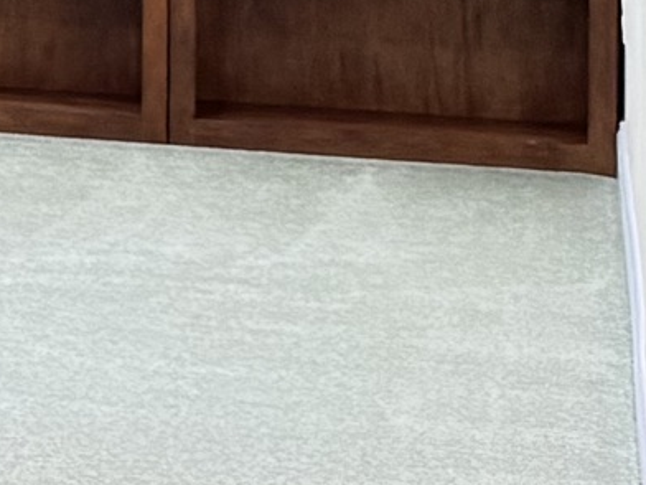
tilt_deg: -0.8
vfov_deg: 7.7
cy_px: -355
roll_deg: +0.8
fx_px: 3508
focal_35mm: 188
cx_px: -1640
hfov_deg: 8.0
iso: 320
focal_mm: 6.76
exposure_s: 1/60
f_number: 1.78
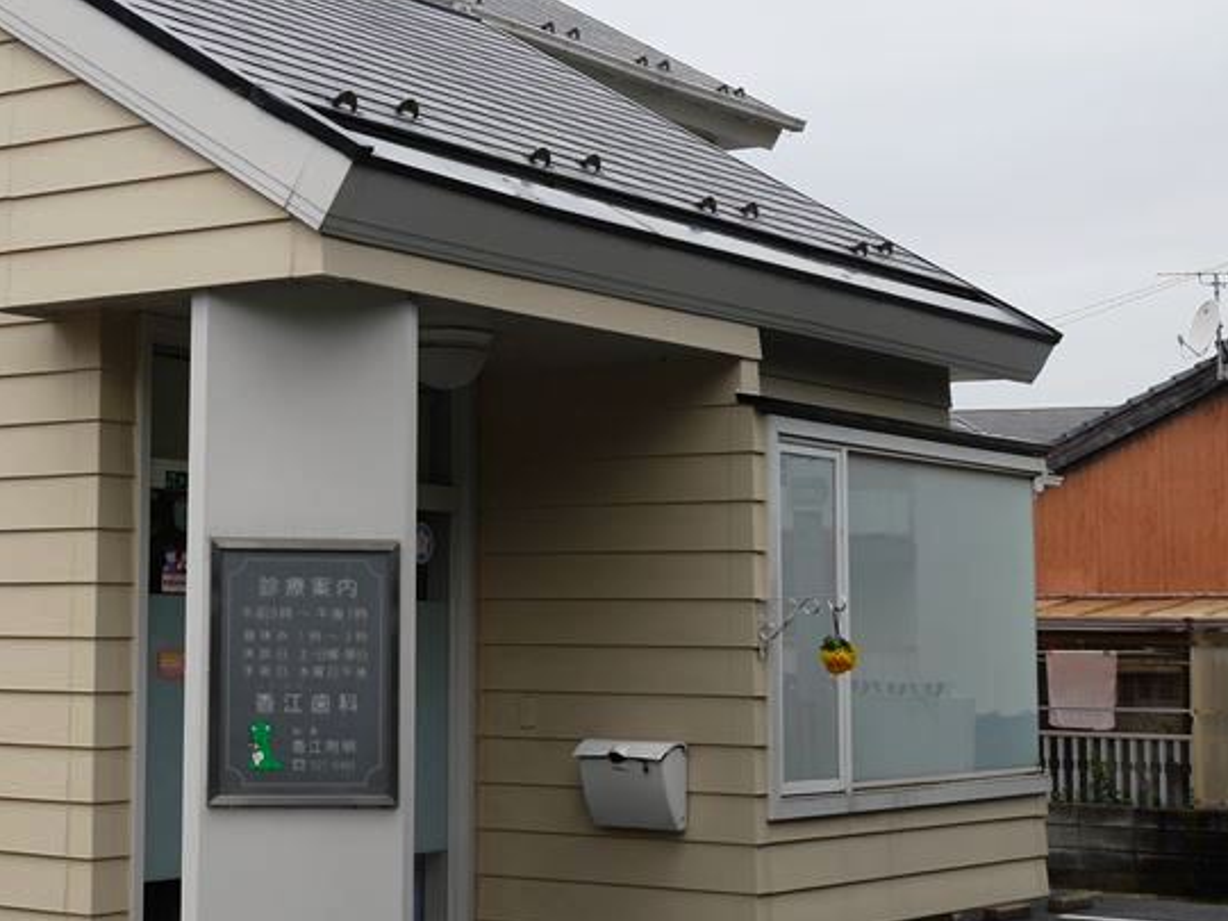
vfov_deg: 20.4
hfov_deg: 26.5
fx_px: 2554
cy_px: 380
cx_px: 248
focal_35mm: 72
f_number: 7.1
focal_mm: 19
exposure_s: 1/320
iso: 200
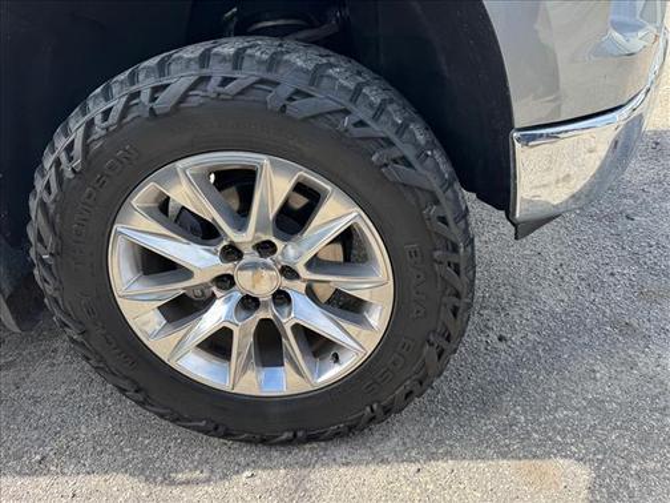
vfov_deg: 56.8
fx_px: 465
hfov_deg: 71.6
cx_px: 335
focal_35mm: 24
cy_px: 252
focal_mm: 6.76
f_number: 1.78
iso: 80
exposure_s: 1/1131
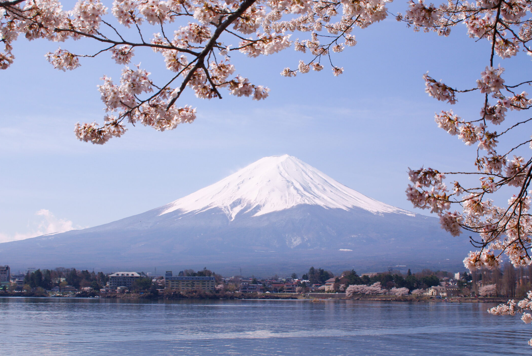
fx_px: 755
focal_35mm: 51
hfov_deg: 38.8
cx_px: 280
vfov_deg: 26.6
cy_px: 179
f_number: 11
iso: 100
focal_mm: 28
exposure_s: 1/320
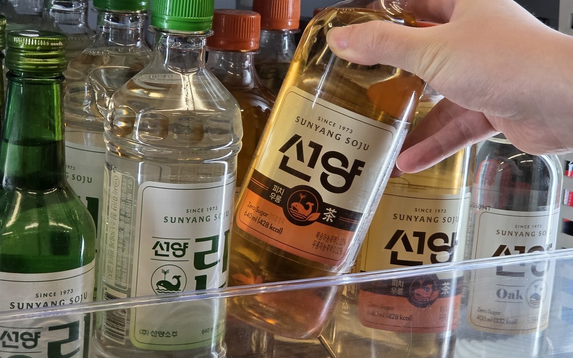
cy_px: 154
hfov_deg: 21.9
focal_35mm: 95
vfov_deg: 13.8
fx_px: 1484
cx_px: 314
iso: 50
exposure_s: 1/120
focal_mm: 7
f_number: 2.4
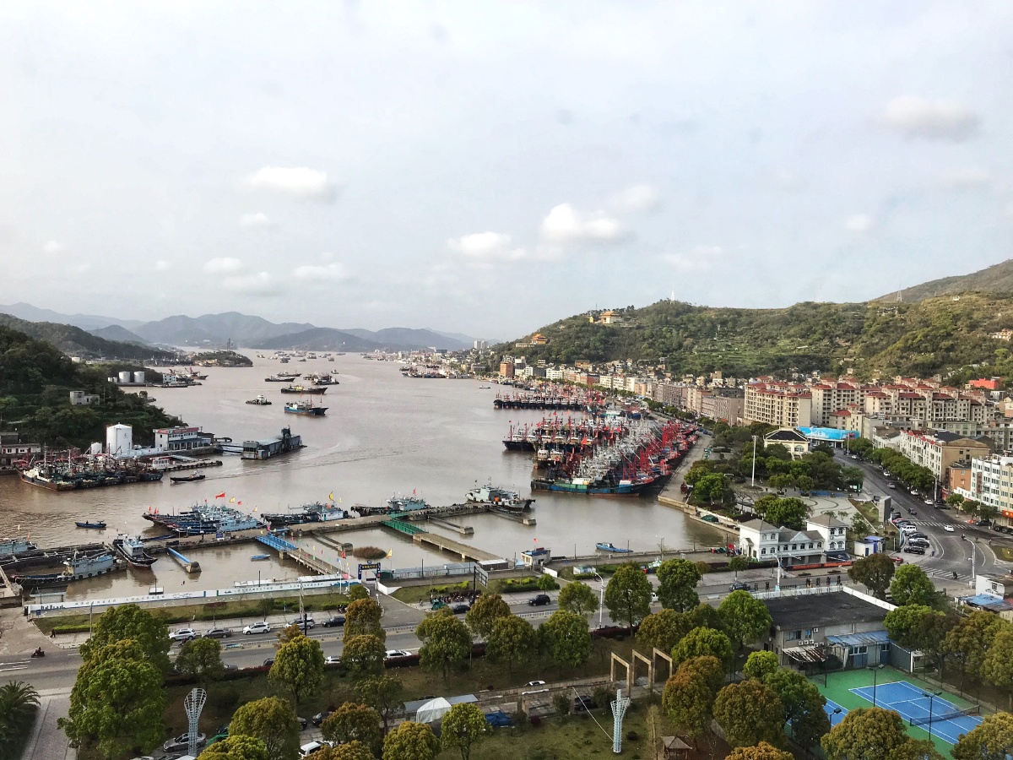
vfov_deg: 49.7
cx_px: 506
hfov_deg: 63.4
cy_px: 380
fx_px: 819
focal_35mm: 28
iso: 20
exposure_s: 1/1277
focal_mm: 3.99
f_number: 1.8
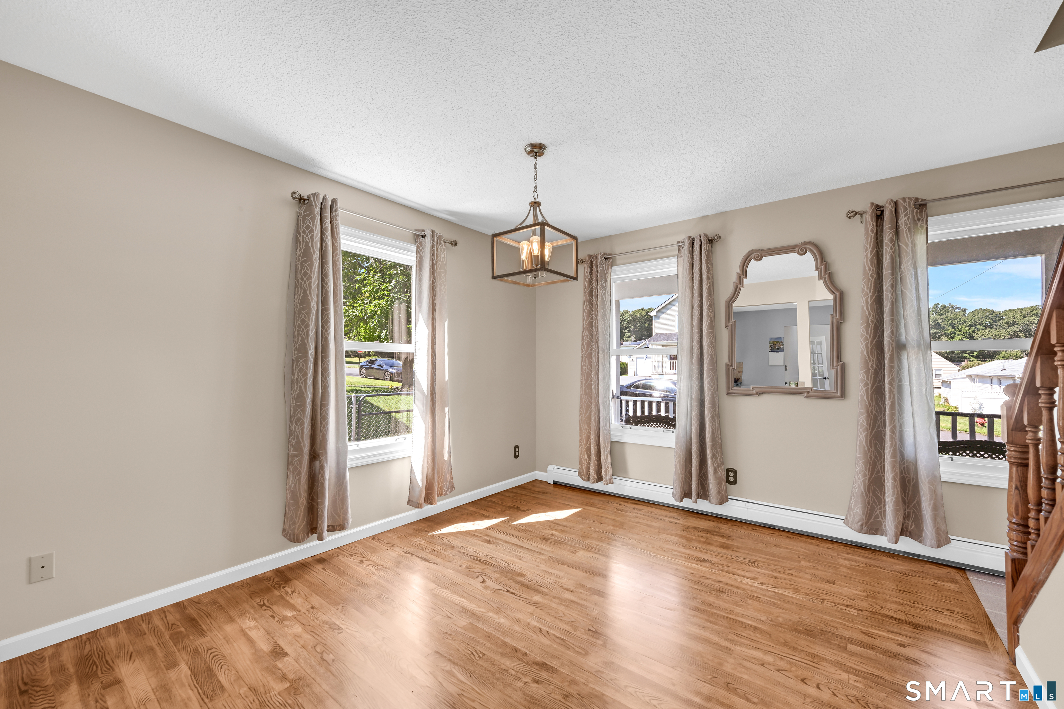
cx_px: 532
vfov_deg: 81.2
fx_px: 414
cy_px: 354
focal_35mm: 14
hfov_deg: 104.3
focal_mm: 14
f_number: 8
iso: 250
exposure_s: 1/320
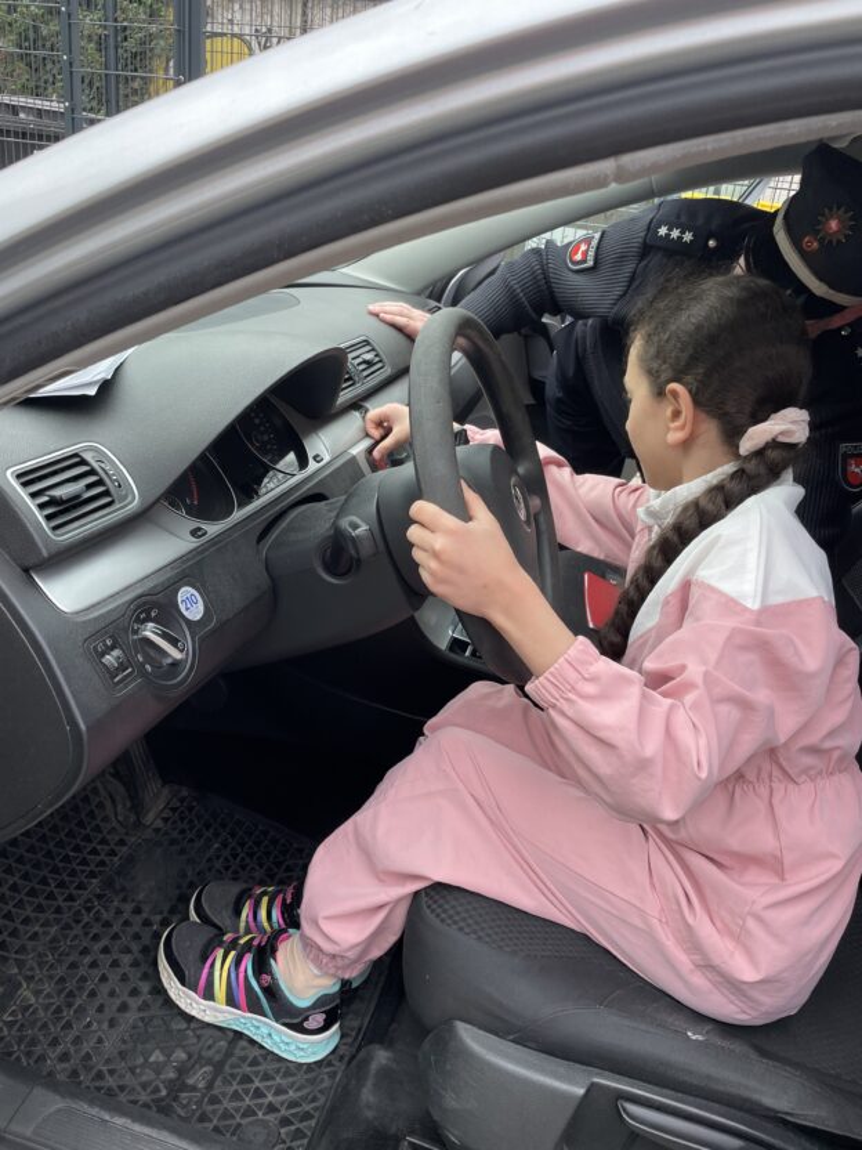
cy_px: 575
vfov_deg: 67.3
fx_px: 863
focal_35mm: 26
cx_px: 431
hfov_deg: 53.1
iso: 32
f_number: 1.6
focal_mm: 4.2
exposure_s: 1/622
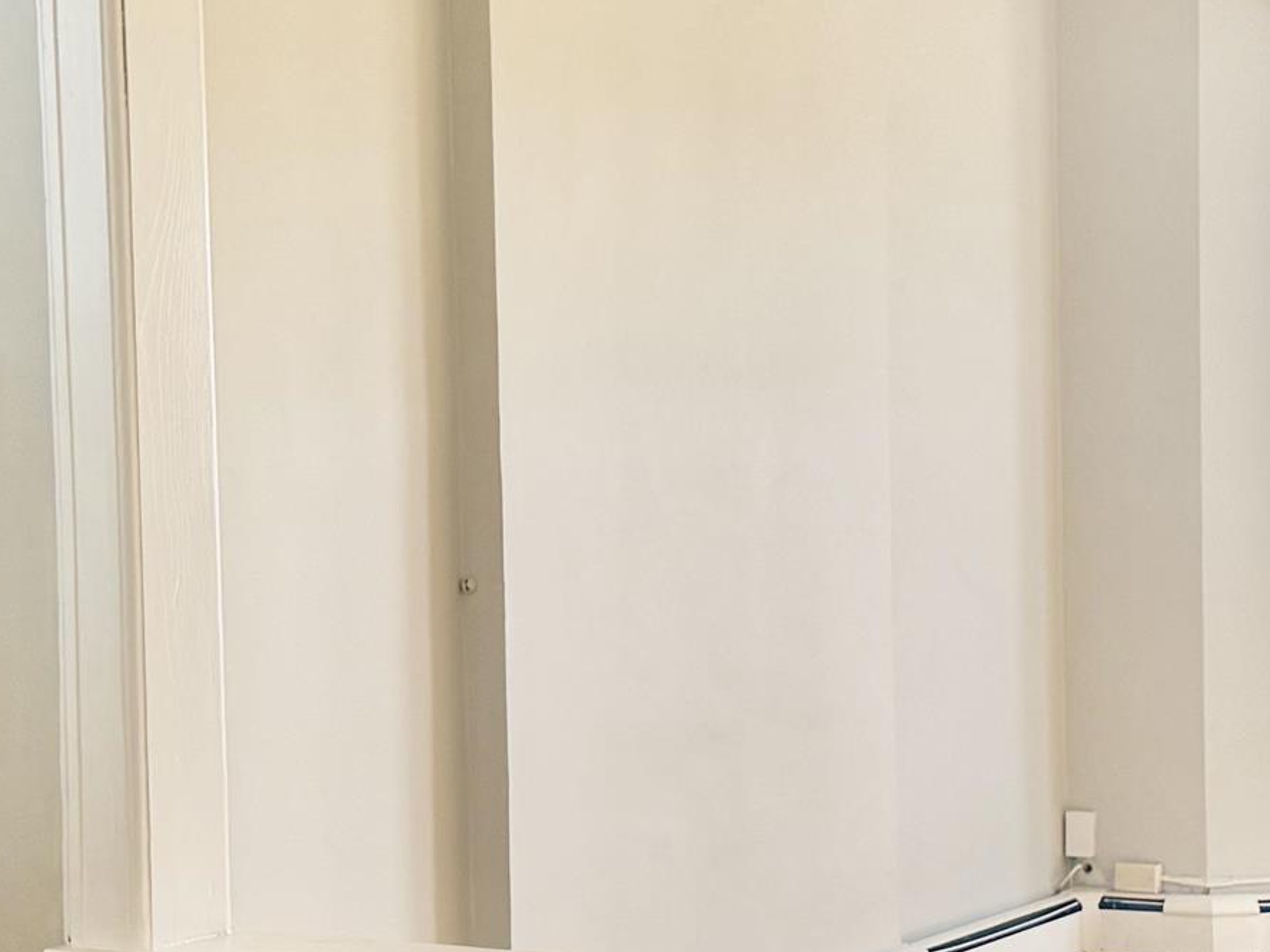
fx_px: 3045
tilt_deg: -1.3
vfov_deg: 17.8
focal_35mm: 83
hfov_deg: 23.5
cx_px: 765
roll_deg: +0.7
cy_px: 570
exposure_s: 1/399
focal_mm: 6.76
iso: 100
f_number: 1.78
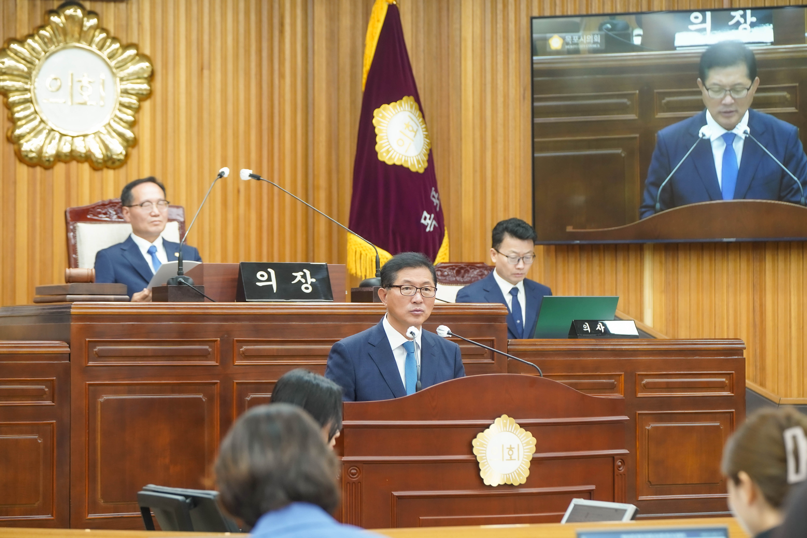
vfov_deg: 11.6
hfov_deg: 17.3
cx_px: 404
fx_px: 2645
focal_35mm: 118
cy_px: 269
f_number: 4
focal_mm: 118
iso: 2000
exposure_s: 1/200
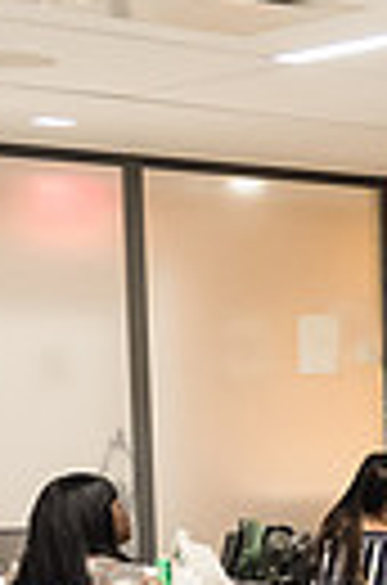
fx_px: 1751
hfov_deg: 10.5
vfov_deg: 18.7
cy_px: 506
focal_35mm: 108
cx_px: 986
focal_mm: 24
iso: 2500
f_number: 4
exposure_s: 1/250
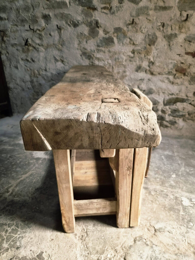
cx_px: 98
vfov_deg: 73.9
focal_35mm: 23
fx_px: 173
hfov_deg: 58.9
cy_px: 130
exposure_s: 1/100
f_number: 1.8
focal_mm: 5.4
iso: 1000
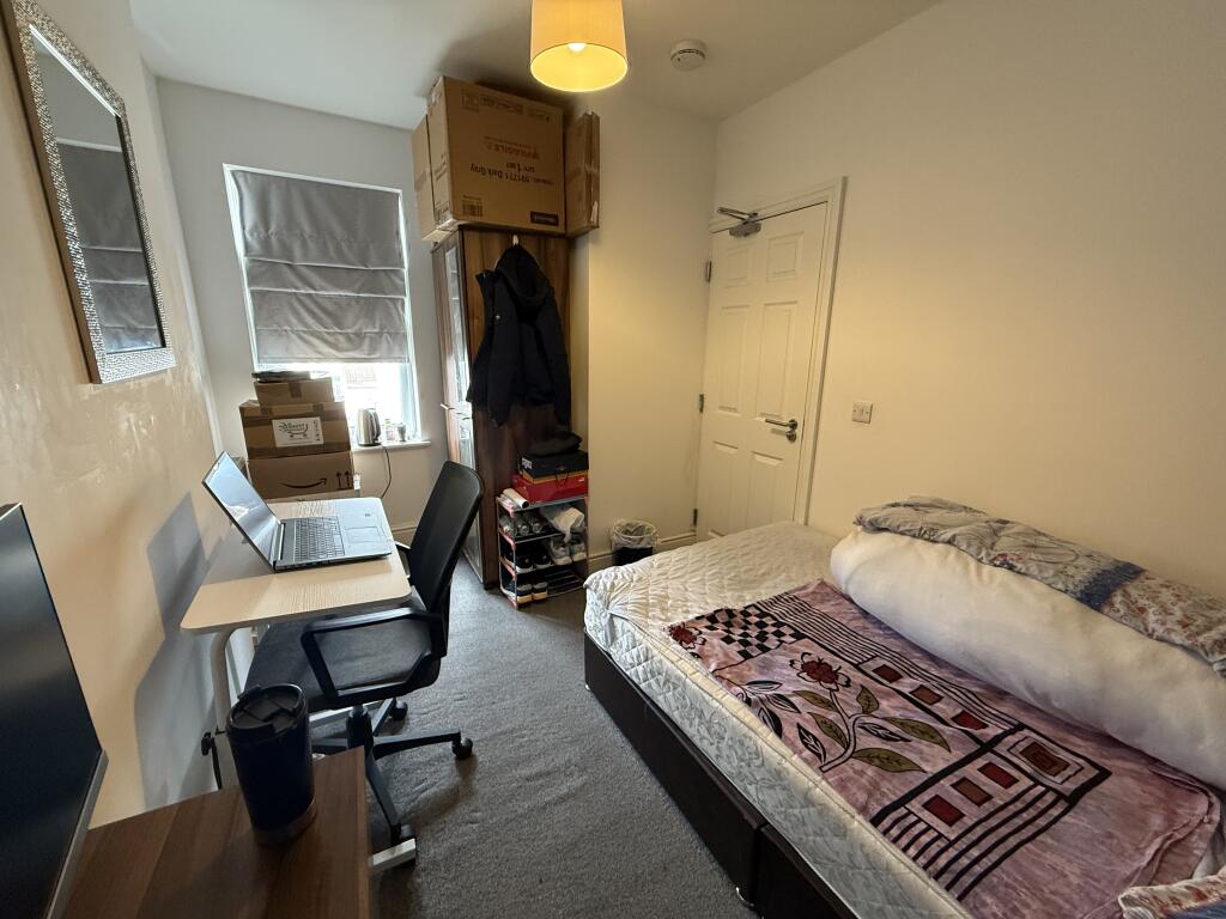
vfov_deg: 85.7
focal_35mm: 14
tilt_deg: -12.7
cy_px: 460
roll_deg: -0.2
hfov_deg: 102.1
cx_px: 613
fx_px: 496
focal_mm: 2.22
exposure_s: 1/60
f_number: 2.2
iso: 400
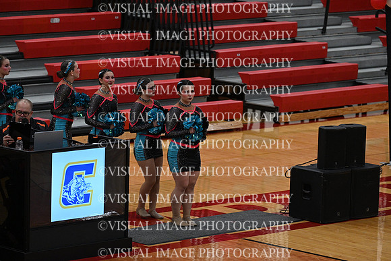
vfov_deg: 6.9
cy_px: 130
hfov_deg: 10.3
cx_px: 196
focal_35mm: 200
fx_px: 2173
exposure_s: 1/400
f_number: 4
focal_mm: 200
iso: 4000
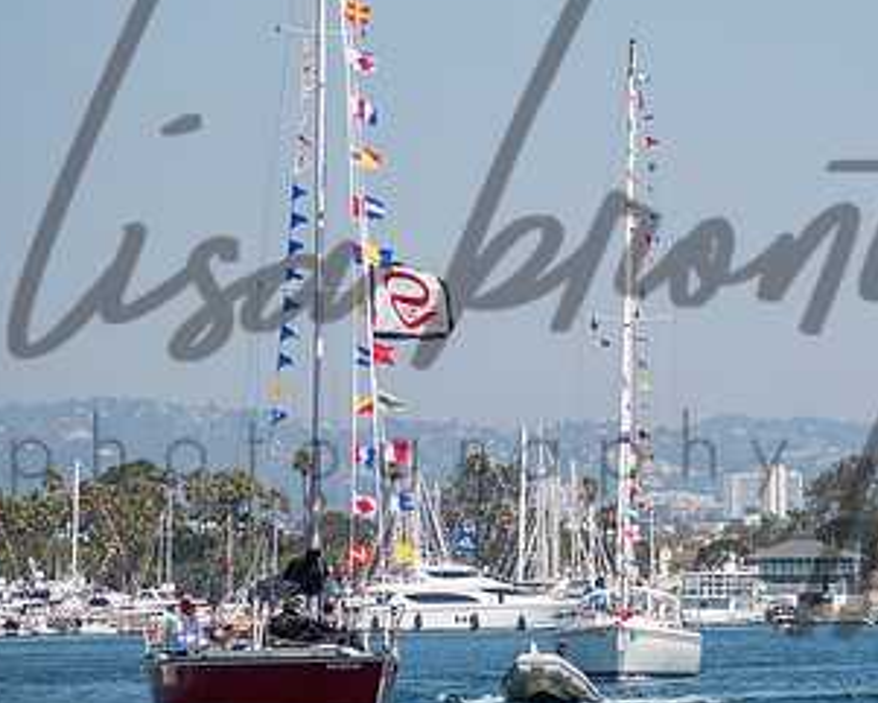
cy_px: 235
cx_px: 659
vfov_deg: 5.2
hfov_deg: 6.4
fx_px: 7798
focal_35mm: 300
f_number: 5.6
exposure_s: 1/400
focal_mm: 110
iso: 100
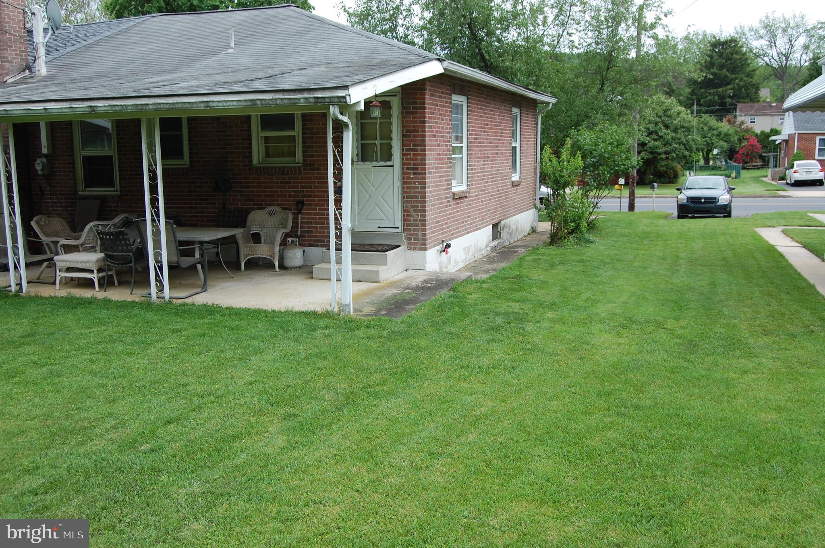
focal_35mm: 34
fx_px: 790
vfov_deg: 38.3
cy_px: 274
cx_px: 412
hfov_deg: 55.2
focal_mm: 23
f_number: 6.3
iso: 200
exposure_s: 1/160
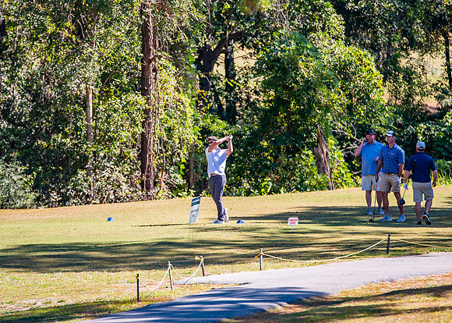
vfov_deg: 5.4
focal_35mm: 265
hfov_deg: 7.6
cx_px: 234
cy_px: 137
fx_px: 3397
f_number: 3.2
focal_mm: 200
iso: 100
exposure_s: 1/800
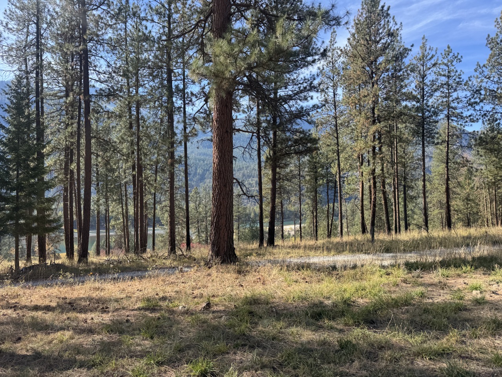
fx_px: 348
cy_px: 188
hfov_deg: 71.6
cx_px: 251
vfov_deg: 56.8
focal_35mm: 24
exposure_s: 1/1285
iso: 80
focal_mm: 6.76
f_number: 1.78
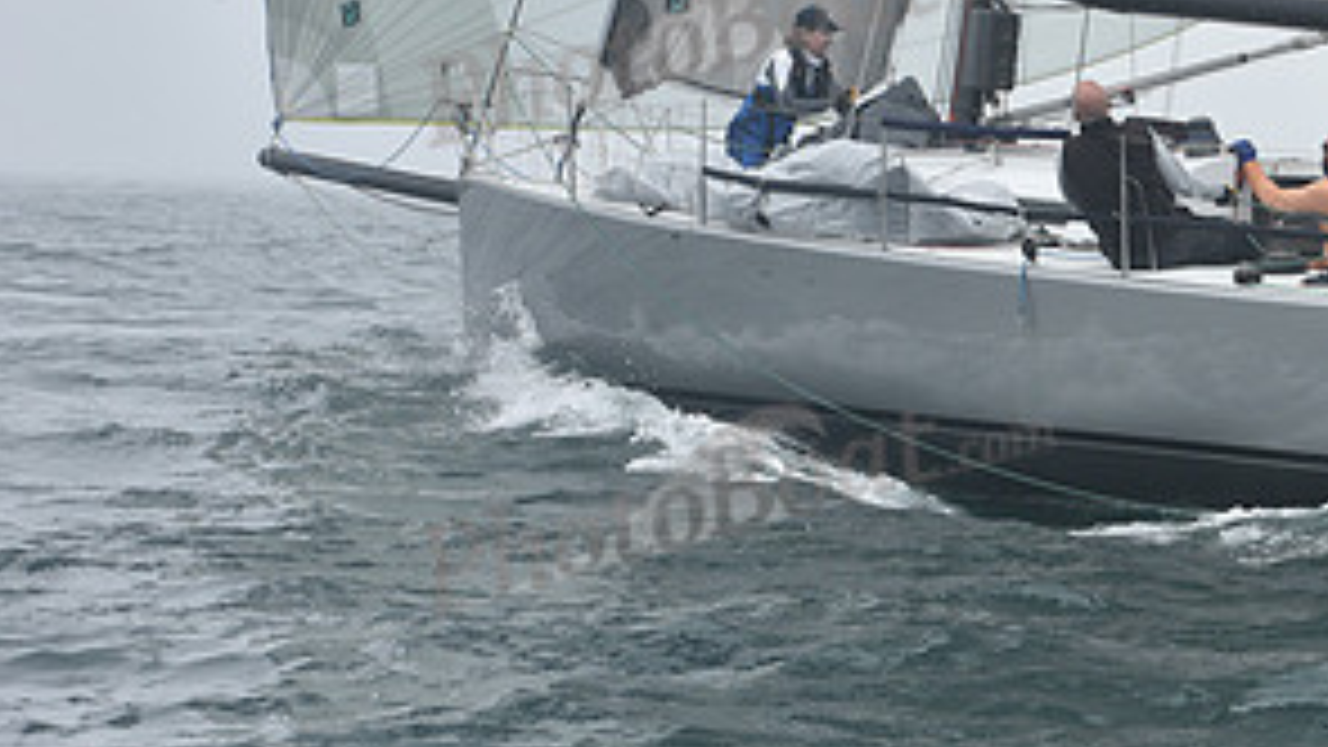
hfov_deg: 14.7
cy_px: 200
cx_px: 1292
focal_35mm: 144
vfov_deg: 8.4
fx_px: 5071
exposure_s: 1/800
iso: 250
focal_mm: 70
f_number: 8
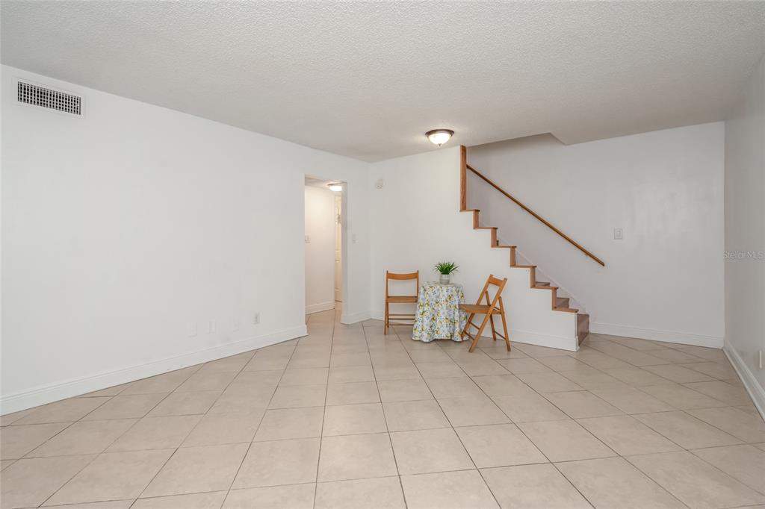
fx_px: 340
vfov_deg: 73.7
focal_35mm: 16
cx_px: 382
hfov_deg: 96.8
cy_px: 254
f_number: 6.7
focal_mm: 16
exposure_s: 1/60
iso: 800
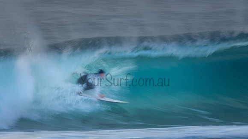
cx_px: 125
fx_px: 5977
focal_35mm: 909
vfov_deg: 1.3
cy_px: 65
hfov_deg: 2.4
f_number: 20
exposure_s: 1/20
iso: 100
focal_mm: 500
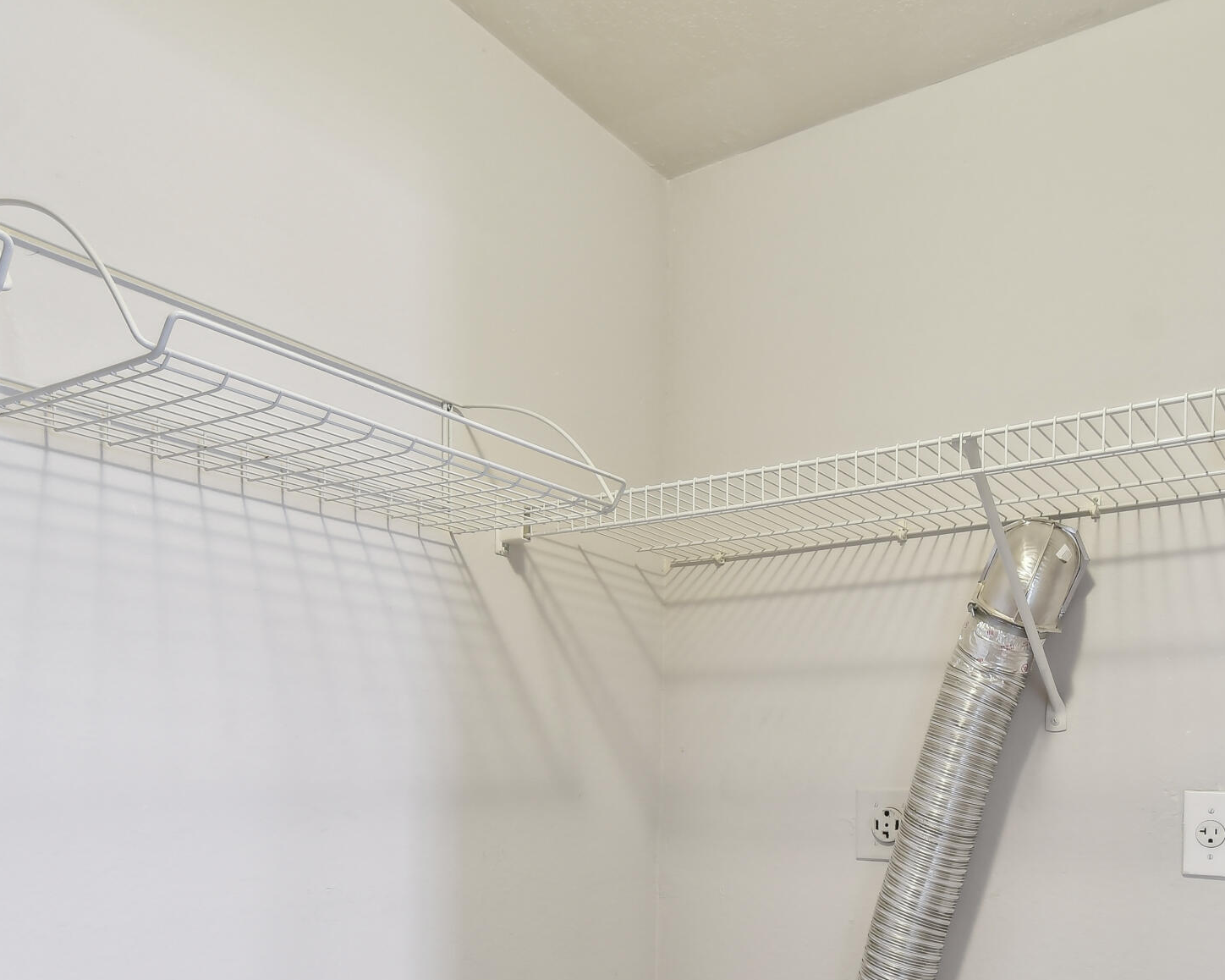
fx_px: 1015
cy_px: 790
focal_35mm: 28
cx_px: 733
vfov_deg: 48.5
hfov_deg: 61.7
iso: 100
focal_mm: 10
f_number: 7.1
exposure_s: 1
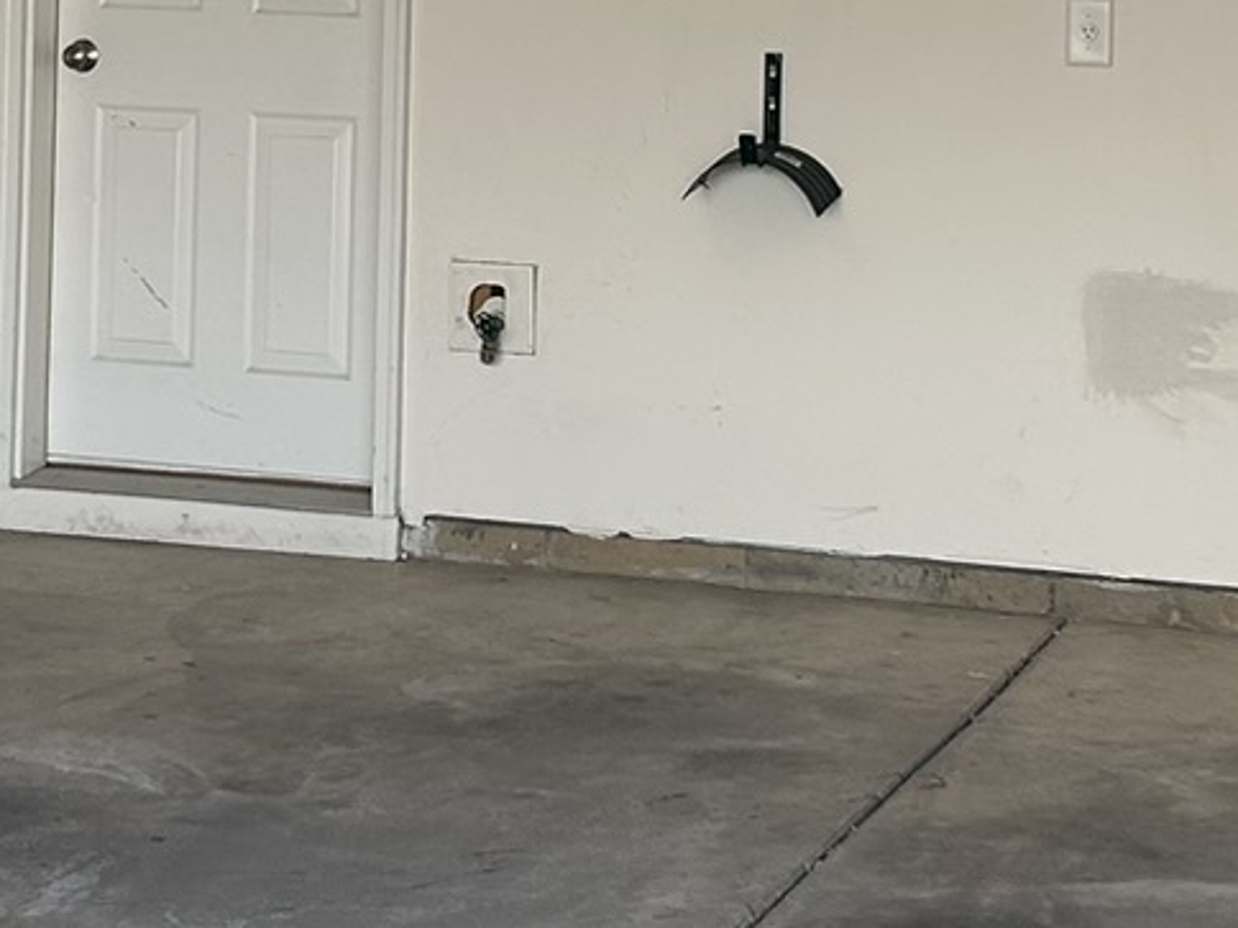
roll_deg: -1.3
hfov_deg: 17.8
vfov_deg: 13.2
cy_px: -69
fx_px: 3934
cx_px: 325
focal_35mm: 110
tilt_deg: -0.2
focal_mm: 5.7
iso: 40
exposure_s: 1/214
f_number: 1.5
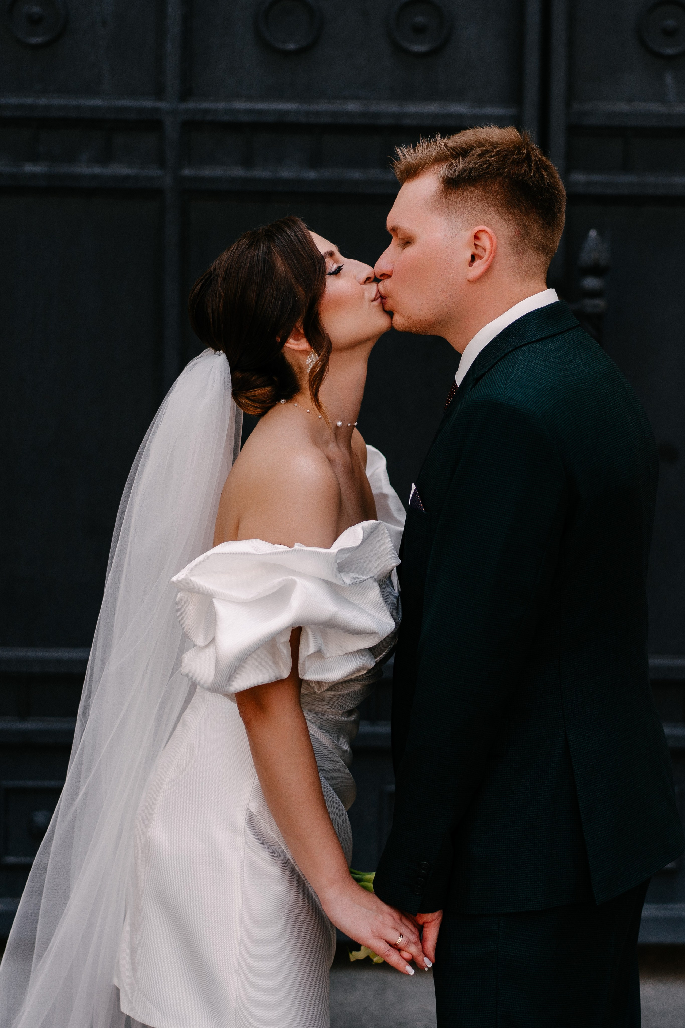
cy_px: 514
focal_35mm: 83
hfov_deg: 16.5
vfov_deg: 24.6
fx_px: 2355
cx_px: 455
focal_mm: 55
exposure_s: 1/2000
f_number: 2.5
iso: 250
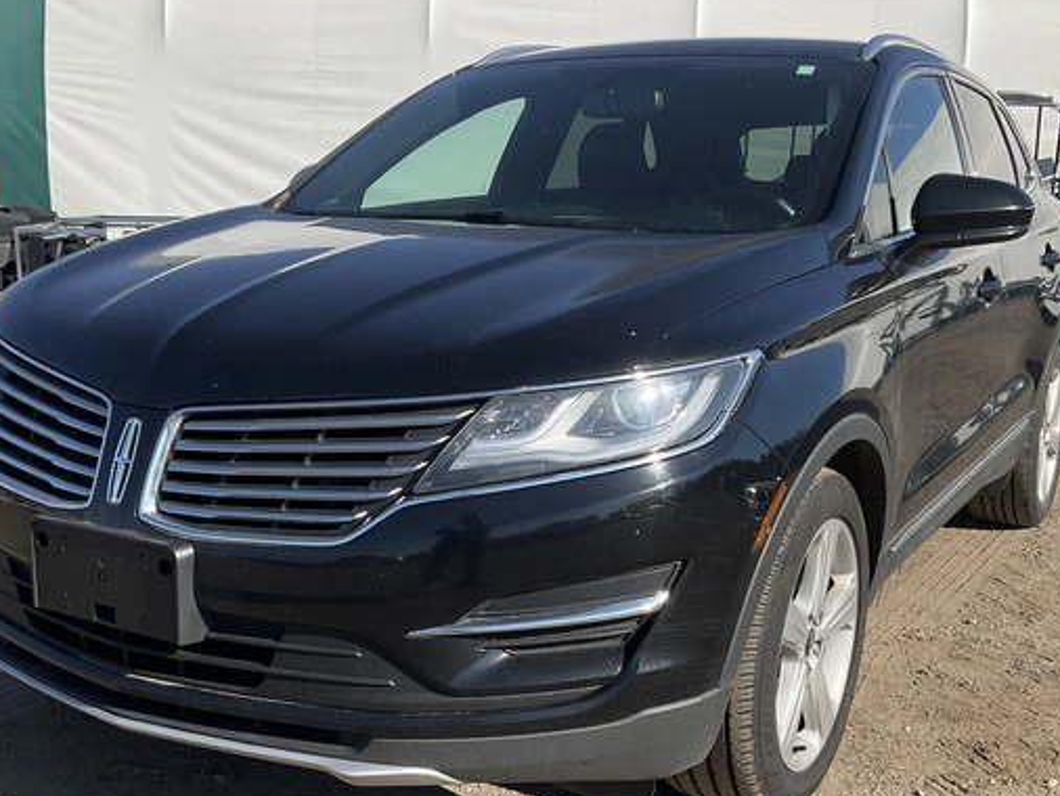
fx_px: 1317
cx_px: 501
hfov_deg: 43.8
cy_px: 477
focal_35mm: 43
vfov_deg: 33.5
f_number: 1.8
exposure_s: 1/1577
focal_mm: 3
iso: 25
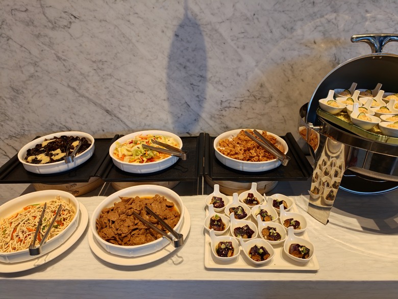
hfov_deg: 73.9
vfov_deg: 58.9
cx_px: 199
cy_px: 150
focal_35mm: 23
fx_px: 265
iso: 500
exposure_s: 1/120
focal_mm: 7.73
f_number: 1.5
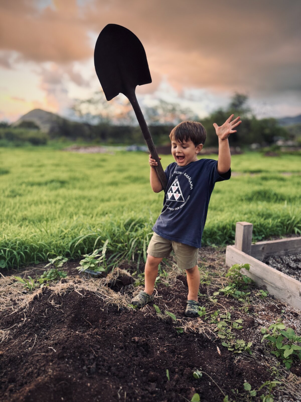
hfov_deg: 56.8
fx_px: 278
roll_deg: -2.2
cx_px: 150
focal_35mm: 24
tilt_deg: -12.0
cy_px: 201
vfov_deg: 71.6
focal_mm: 6.76
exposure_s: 1/140
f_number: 1.78
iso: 100
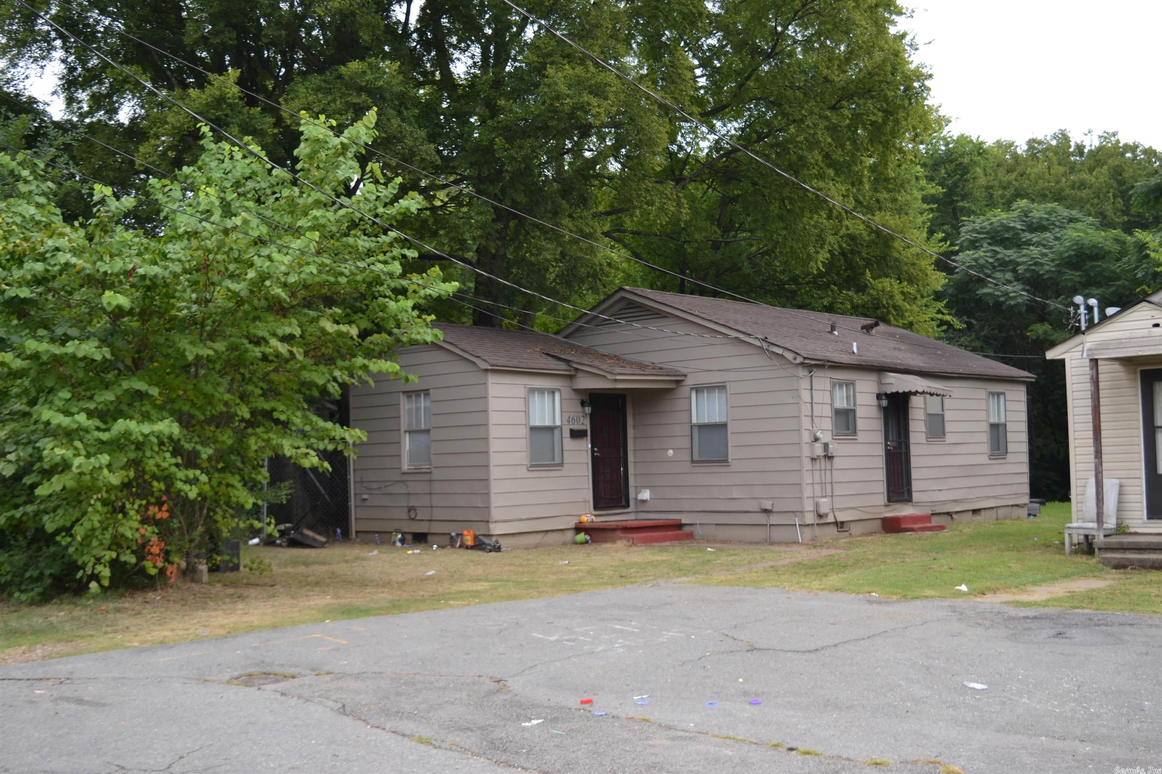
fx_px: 1259
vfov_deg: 34.2
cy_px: 387
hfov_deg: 49.6
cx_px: 581
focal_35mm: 39
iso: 100
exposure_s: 1/200
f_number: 5.6
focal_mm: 26
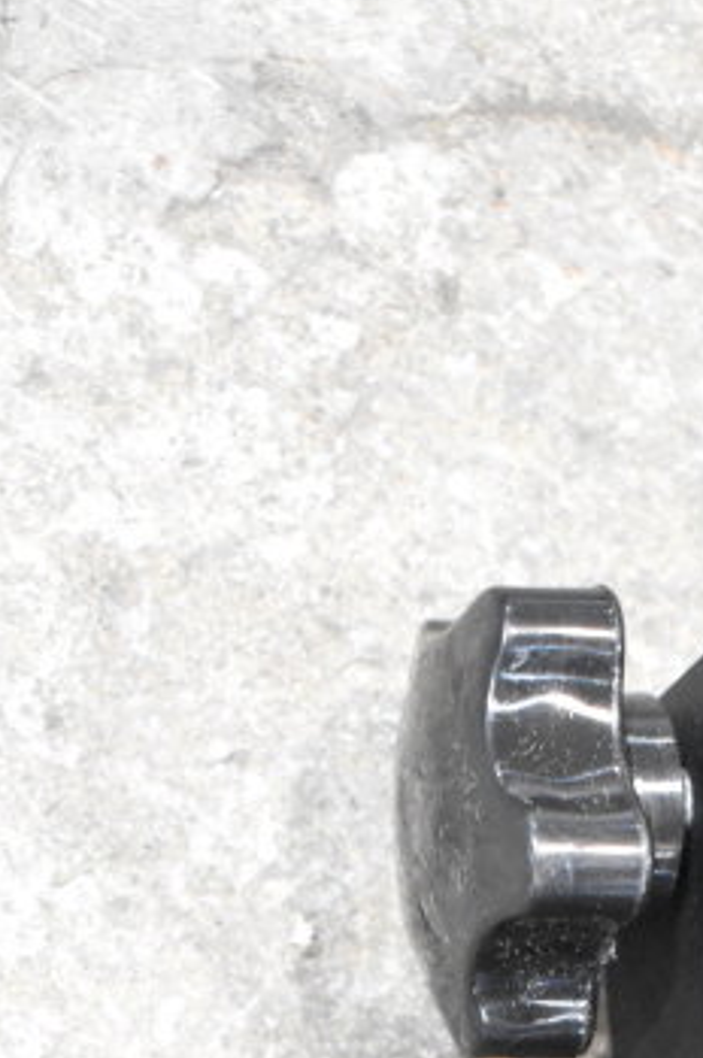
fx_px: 3120
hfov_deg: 12.5
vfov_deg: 18.0
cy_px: 1363
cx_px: 867
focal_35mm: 106
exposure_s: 1/125
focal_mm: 27
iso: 6400
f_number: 5.6
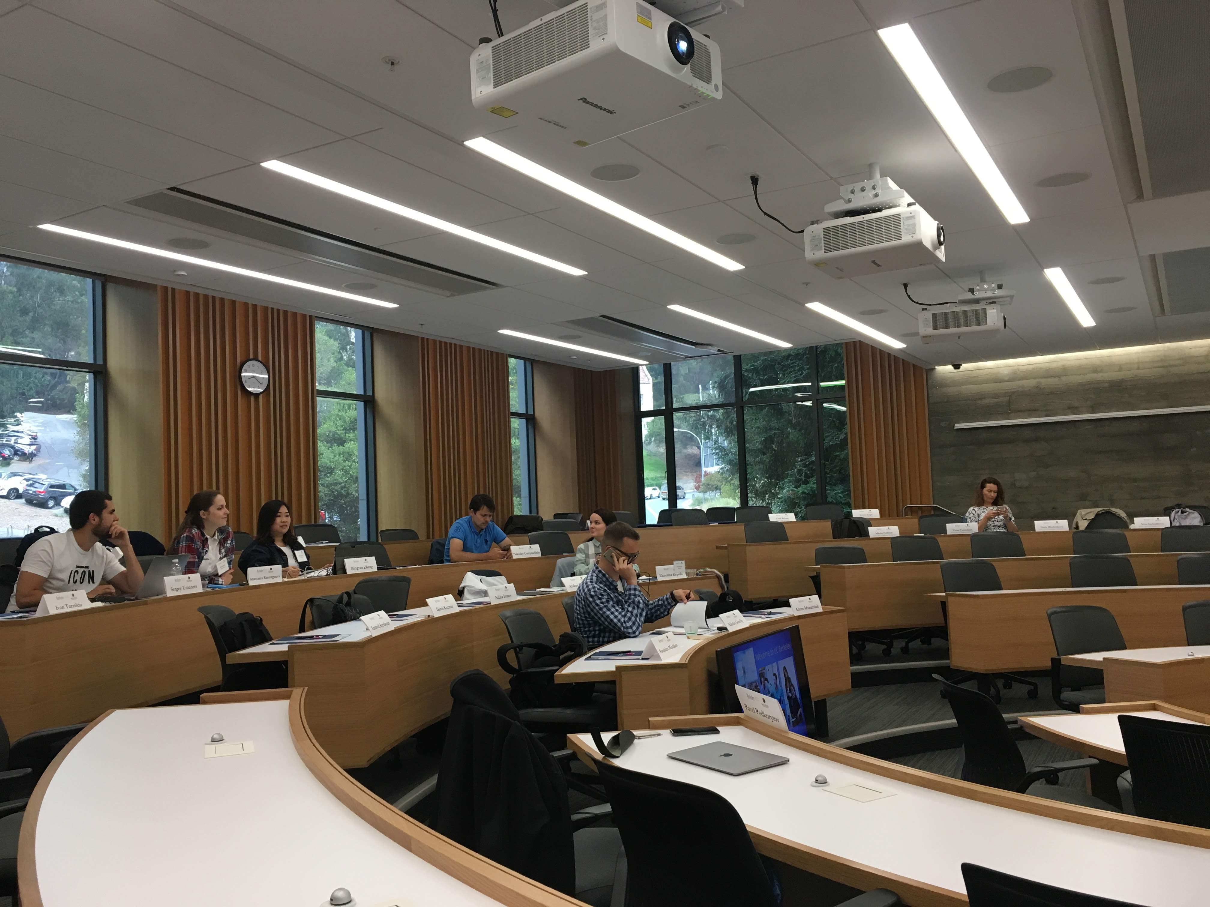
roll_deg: +4.2
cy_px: 454
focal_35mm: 29
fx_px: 1014
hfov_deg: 61.7
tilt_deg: +2.8
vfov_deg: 48.2
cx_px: 605
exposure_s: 1/30
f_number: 2.2
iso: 40
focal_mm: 4.15
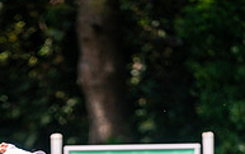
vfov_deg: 1.8
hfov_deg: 2.9
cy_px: 269
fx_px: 4758
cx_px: 56
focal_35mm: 712
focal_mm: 300
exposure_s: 1/2500
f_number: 4.5
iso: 200
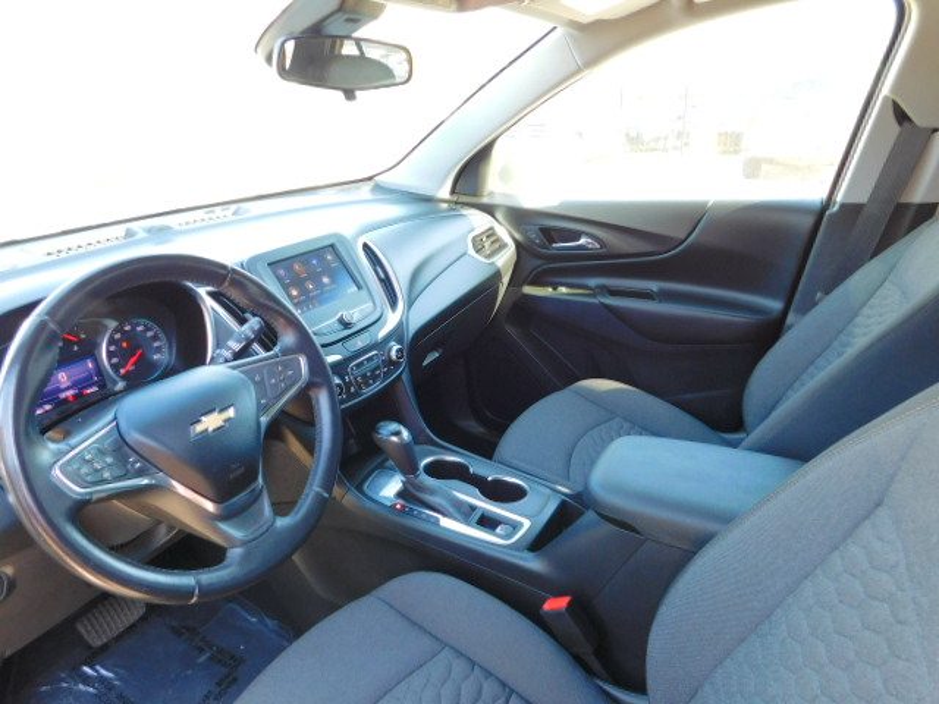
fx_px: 624
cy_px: 352
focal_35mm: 23
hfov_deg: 73.9
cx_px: 470
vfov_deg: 58.9
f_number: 3
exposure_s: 1/40
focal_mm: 4
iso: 125
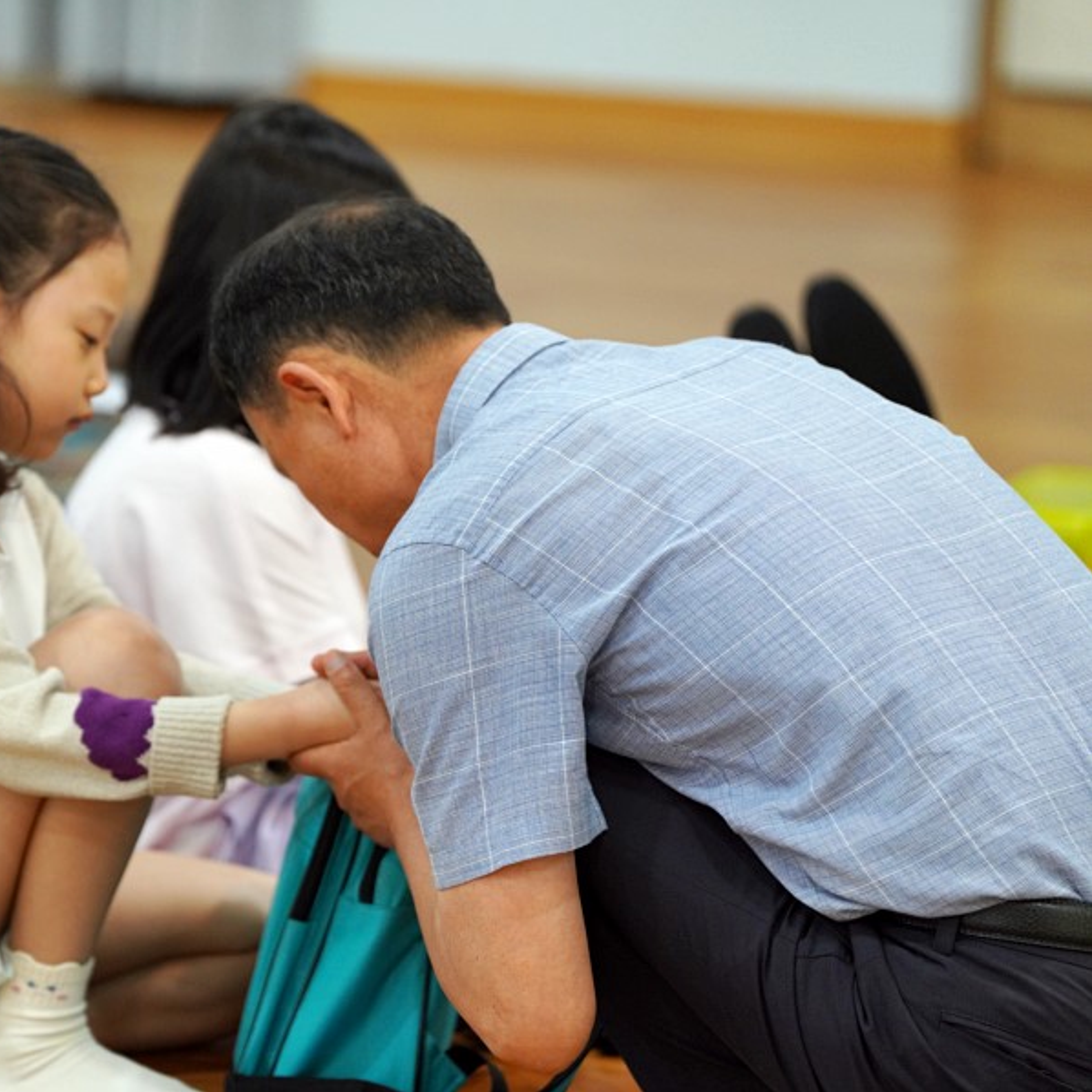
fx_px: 9137
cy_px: 546
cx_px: 272
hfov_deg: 6.8
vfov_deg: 6.8
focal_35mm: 256
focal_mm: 200
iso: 1600
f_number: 3.2
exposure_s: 1/250
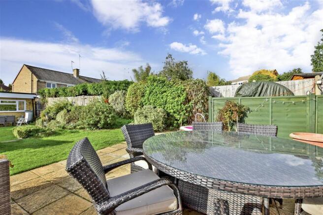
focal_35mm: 15
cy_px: 108
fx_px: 135
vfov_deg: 77.3
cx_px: 162
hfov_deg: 100.4
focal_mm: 10
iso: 400
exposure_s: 1/400
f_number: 11
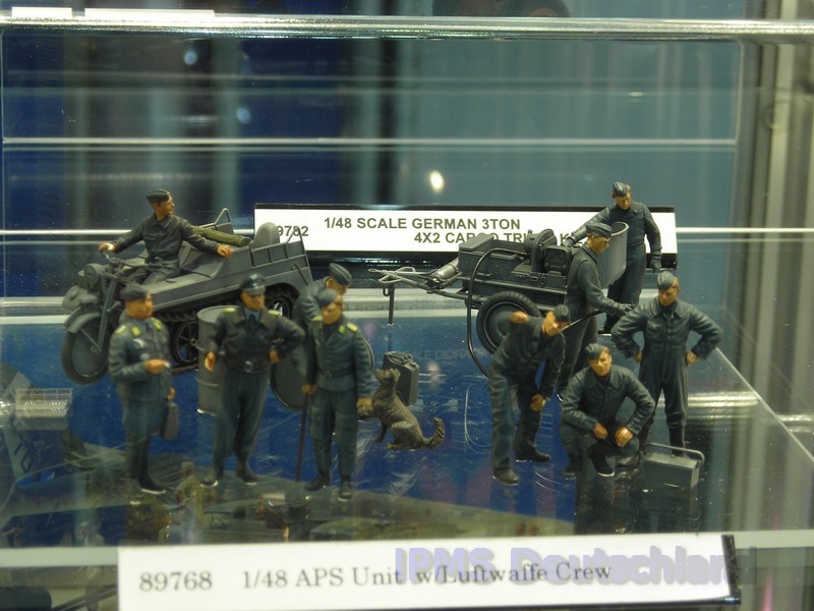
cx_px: 407
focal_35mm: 116
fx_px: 2728
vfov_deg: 12.8
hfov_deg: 17.0
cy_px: 306
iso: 50
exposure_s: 1/4.9
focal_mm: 19.2
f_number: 5.3
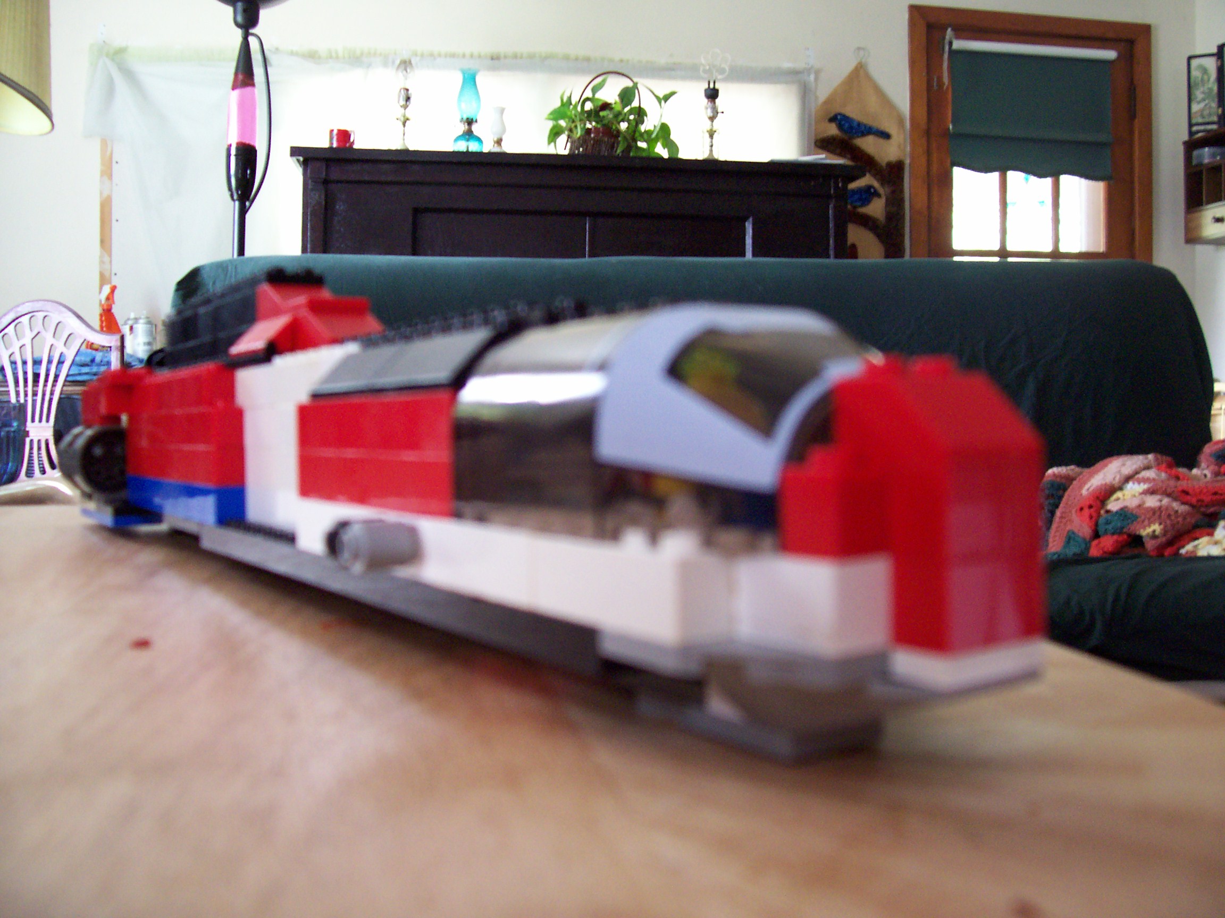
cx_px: 612
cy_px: 459
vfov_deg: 41.8
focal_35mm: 34
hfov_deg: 54.0
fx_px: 1203
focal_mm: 5.6
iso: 160
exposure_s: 1/8
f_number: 2.7
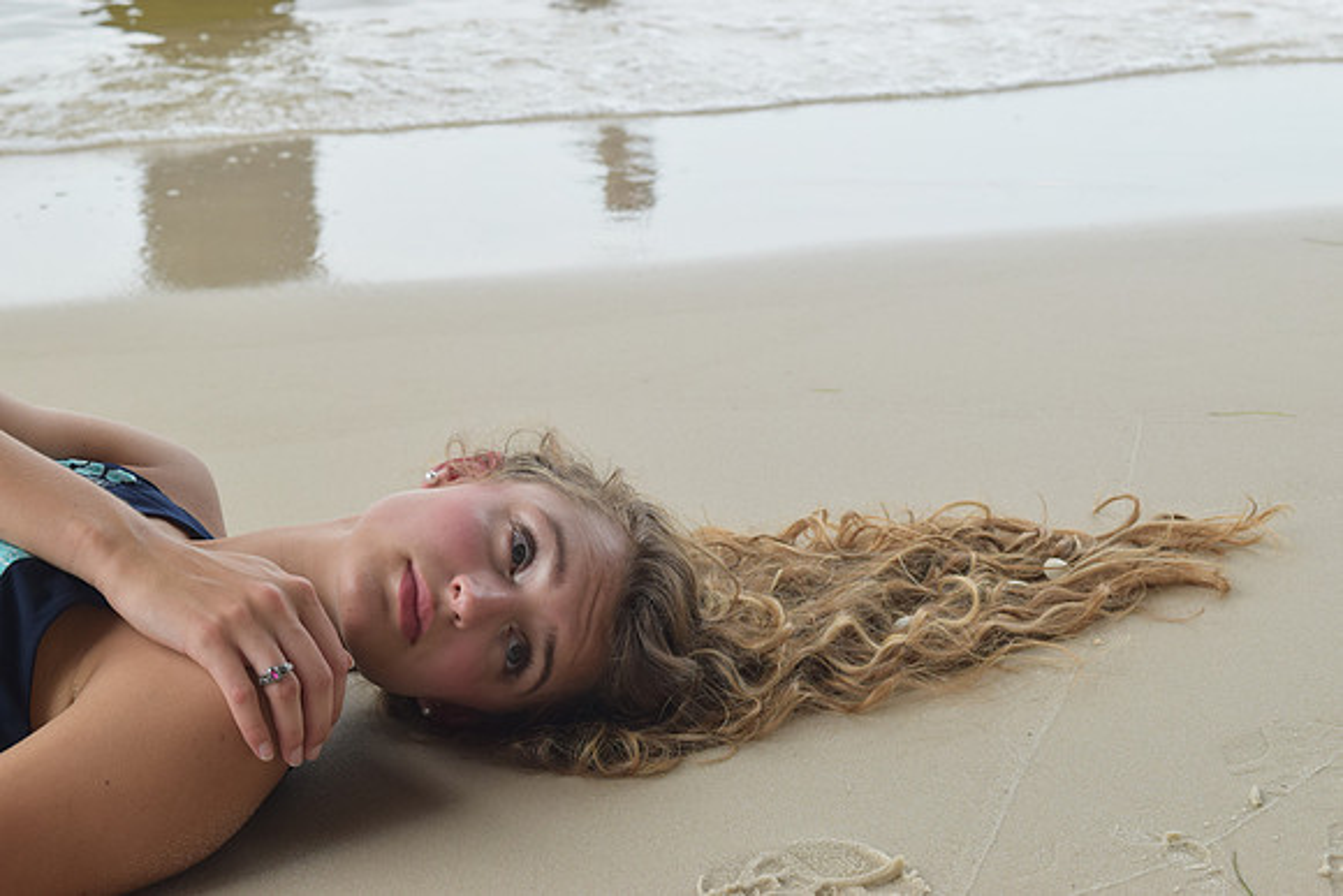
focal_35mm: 60
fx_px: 2239
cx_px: 672
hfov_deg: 33.4
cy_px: 448
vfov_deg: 22.6
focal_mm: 40
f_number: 8
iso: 360
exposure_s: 1/250
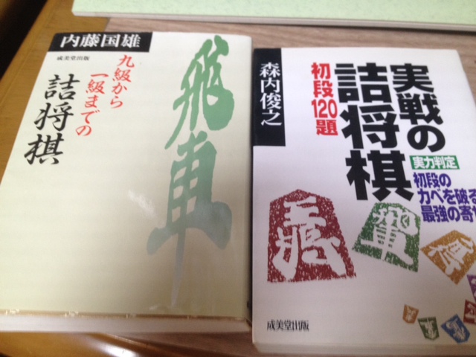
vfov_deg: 40.7
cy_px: 178
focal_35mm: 35
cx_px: 238
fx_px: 481
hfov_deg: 52.6
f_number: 2.4
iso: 125
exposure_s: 1/20
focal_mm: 4.28
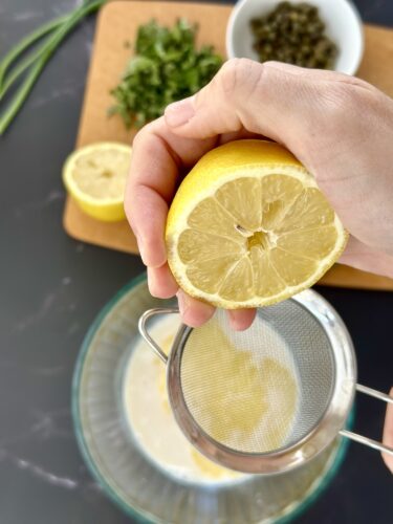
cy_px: 262
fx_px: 727
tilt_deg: -81.9
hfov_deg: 30.3
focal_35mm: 48
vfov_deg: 39.7
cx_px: 196
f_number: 1.78
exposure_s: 1/119
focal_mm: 6.86
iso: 125
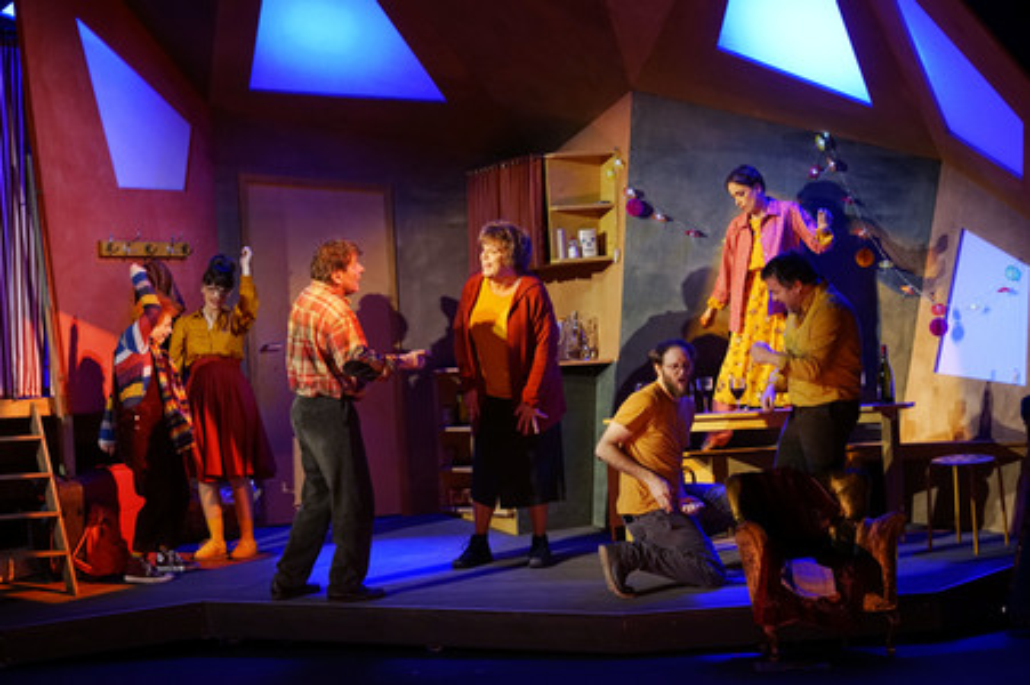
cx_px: 515
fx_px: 2430
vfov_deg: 16.0
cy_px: 342
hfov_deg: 23.9
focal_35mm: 85
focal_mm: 85
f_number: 4
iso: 1600
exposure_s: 1/200
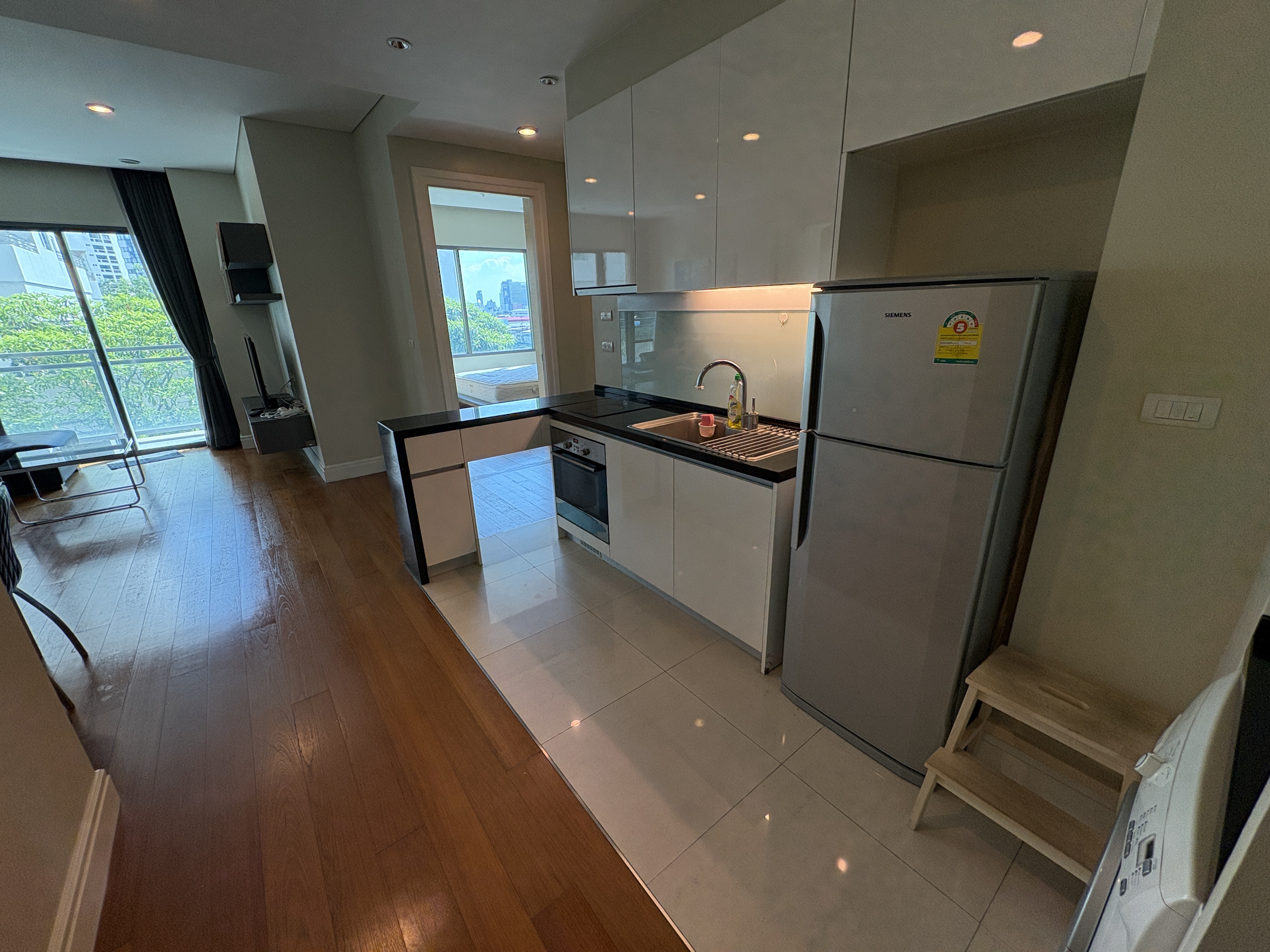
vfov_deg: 85.7
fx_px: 514
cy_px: 476
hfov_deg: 102.1
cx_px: 635
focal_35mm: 14
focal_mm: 2.22
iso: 160
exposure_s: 1/100
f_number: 2.2
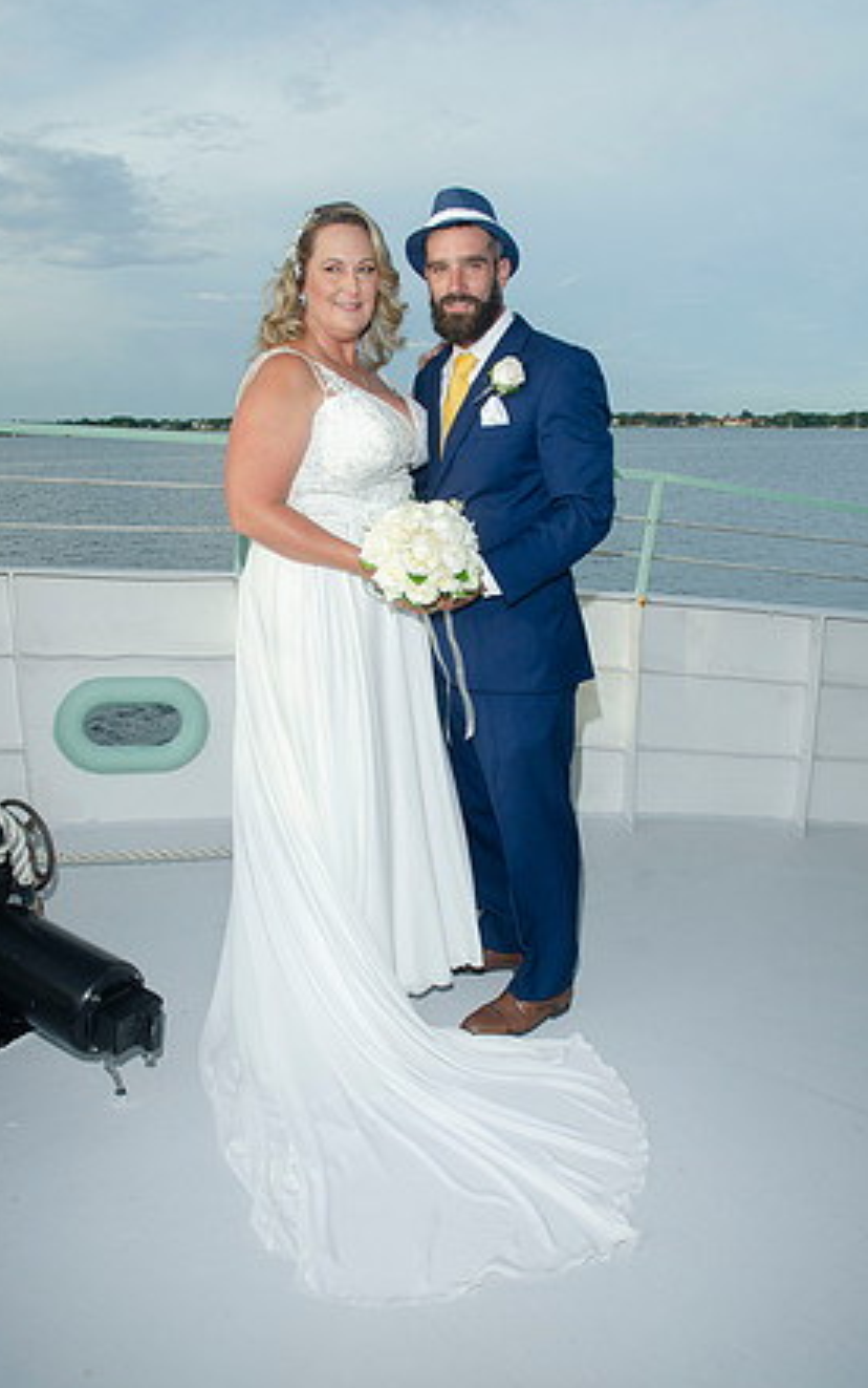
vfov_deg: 66.4
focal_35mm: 28
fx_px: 1059
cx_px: 447
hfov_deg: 44.6
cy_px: 692
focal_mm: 18
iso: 100
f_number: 8
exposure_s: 1/250
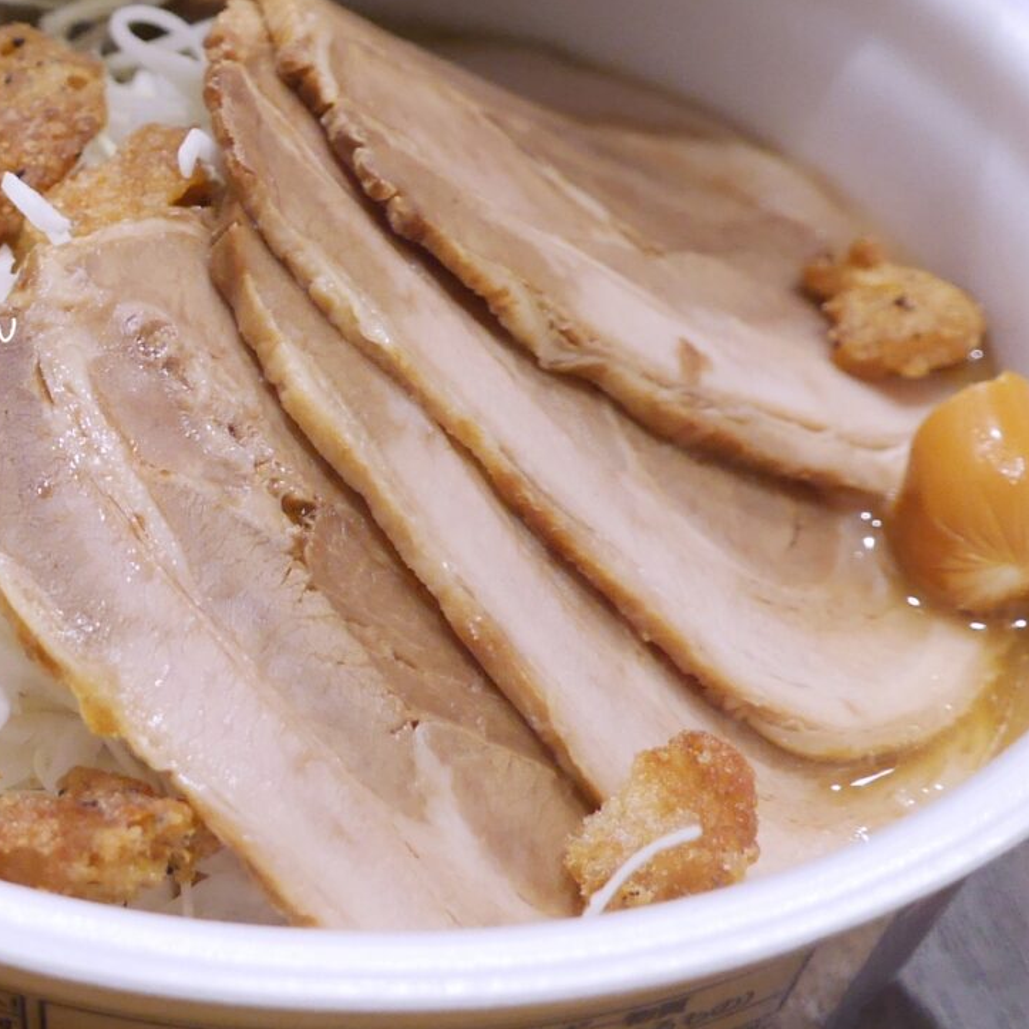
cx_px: -608
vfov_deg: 12.1
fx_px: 4843
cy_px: 222
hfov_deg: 11.5
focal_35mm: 144
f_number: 2.8
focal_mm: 23
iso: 1000
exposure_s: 1/60
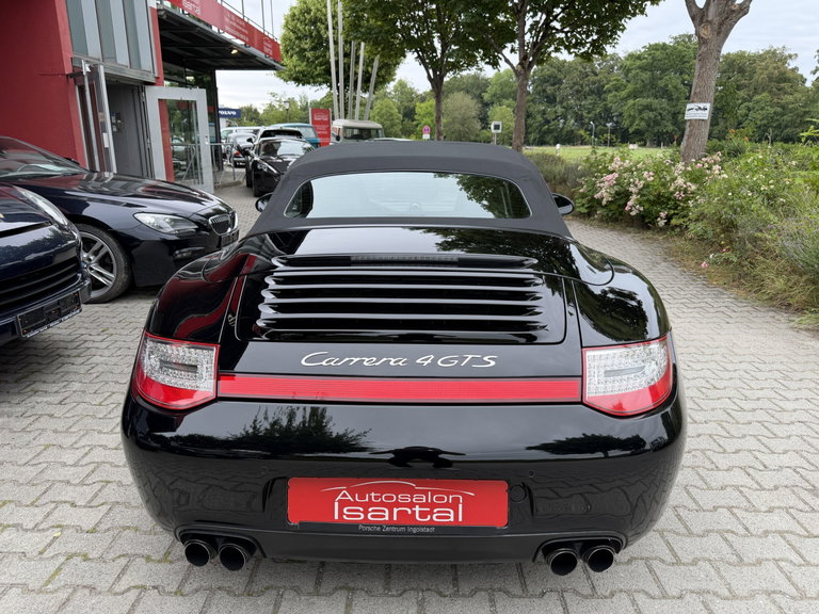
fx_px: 568
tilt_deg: -16.8
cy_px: 307
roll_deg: +0.5
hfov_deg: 71.6
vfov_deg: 56.8
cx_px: 410
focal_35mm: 24
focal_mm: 6.76
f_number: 1.78
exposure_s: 1/172
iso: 64
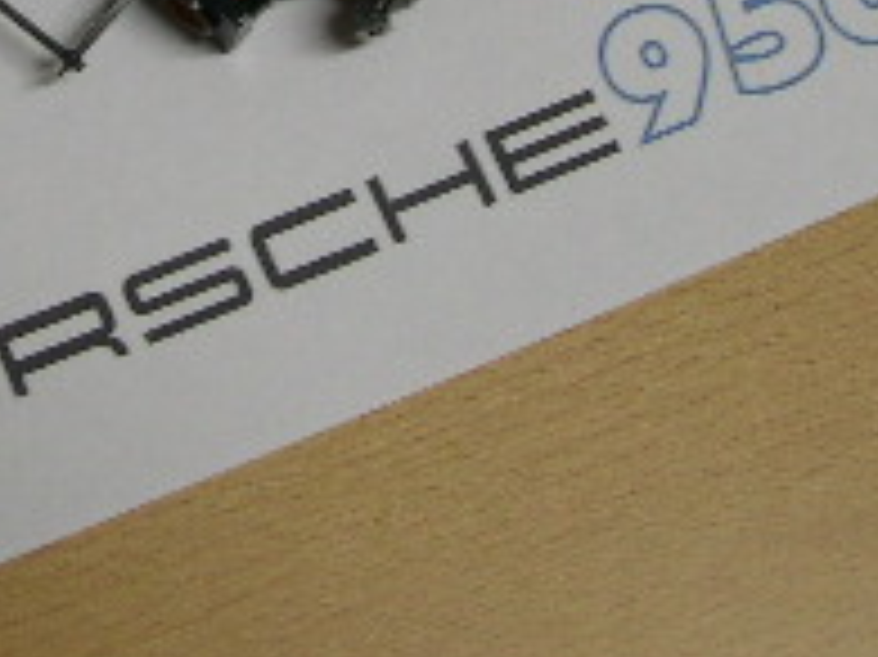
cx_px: -5
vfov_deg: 11.5
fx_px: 3169
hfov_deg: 15.5
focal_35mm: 125
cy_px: -252
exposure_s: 1/18
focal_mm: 8
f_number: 2.8
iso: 100
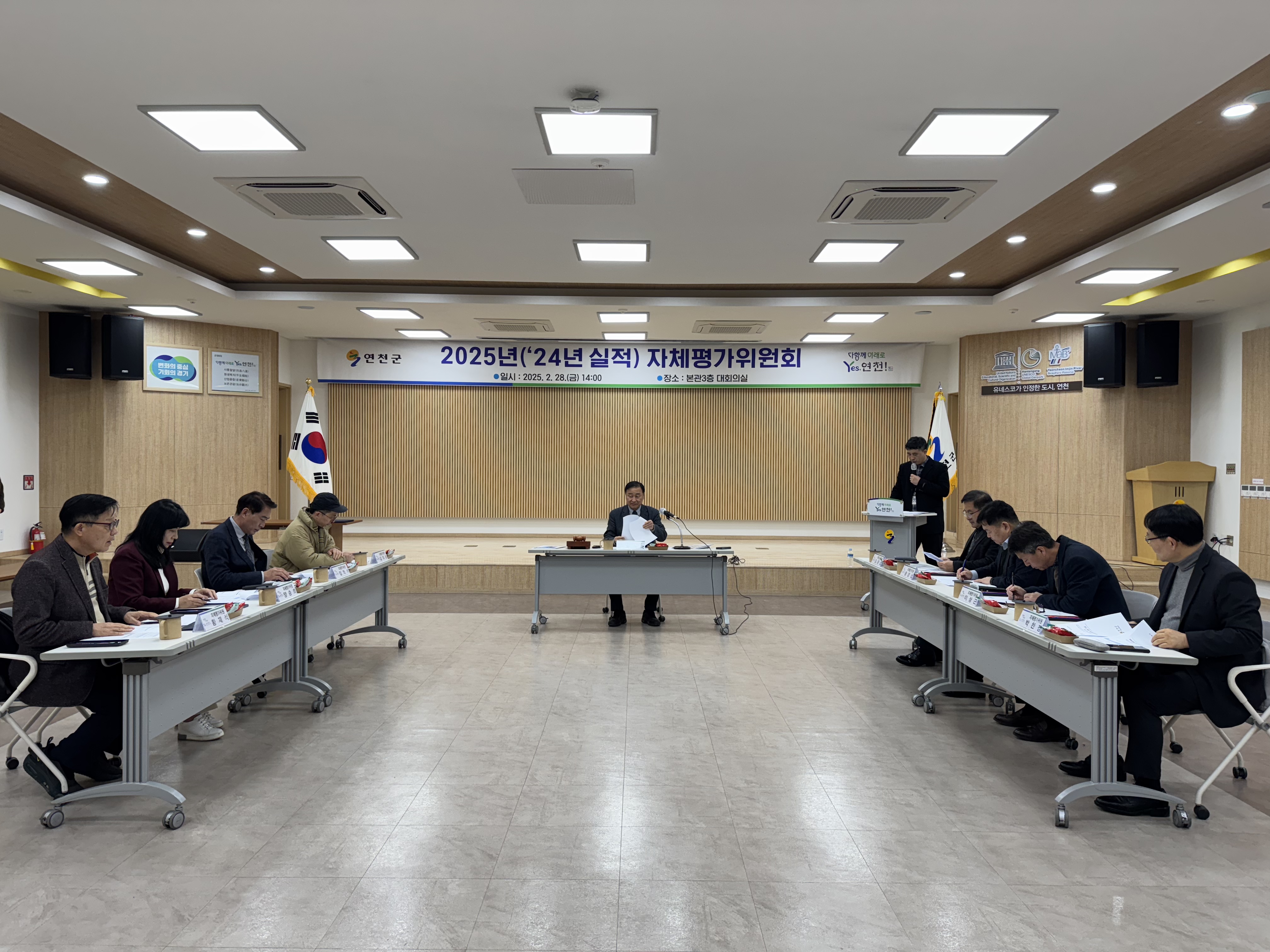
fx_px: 881
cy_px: 476
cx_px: 635
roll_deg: -0.5
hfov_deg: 71.6
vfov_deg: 56.8
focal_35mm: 24
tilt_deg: -0.5
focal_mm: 6.76
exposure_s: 1/170
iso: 80
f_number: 1.78
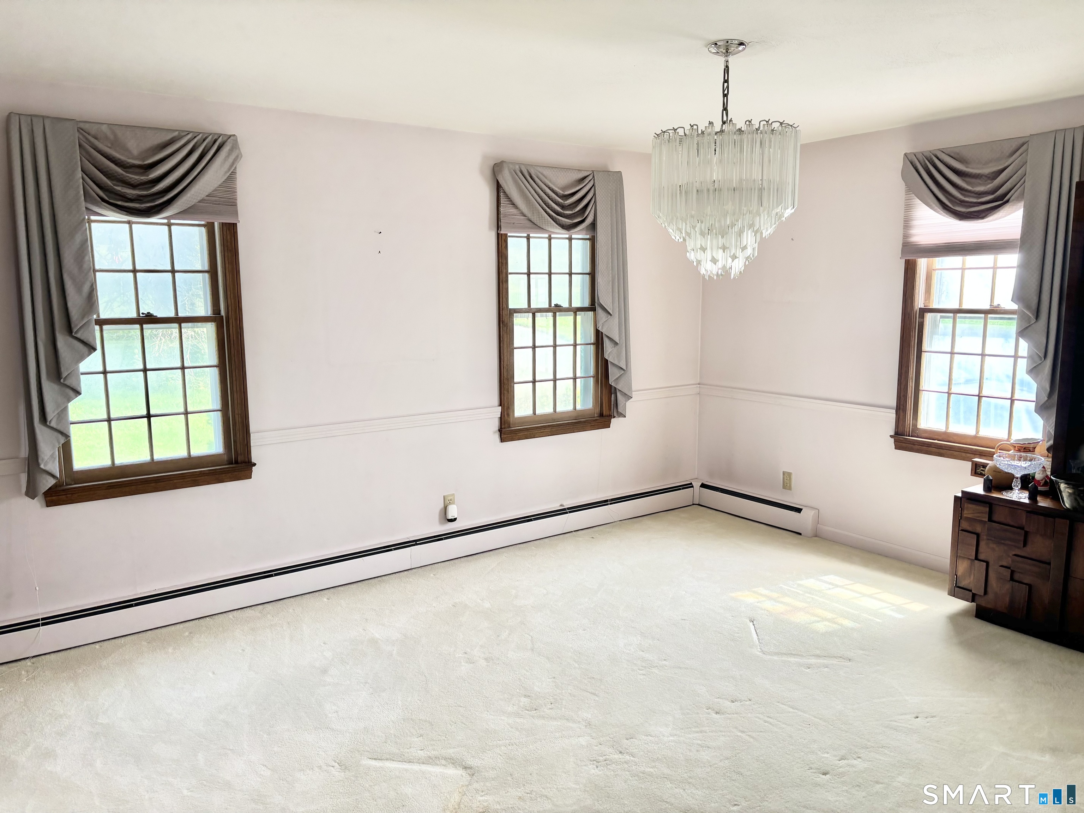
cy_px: 406
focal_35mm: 26
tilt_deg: -8.6
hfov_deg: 67.3
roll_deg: +0.0
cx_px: 542
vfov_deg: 53.1
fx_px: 814
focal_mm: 5.96
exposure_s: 1/121
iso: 50
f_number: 1.6
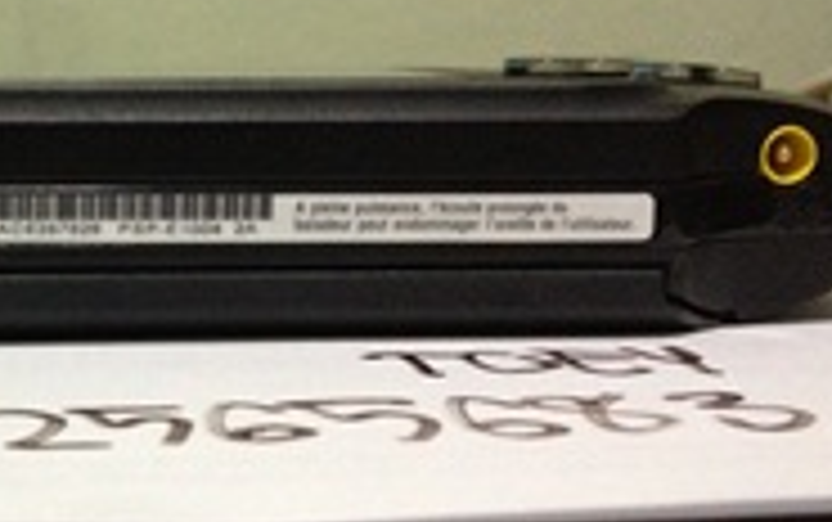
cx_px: 22
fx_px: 1816
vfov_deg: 16.3
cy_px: 243
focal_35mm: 80
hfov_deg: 24.7
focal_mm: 4.28
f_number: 2.4
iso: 320
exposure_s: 1/20
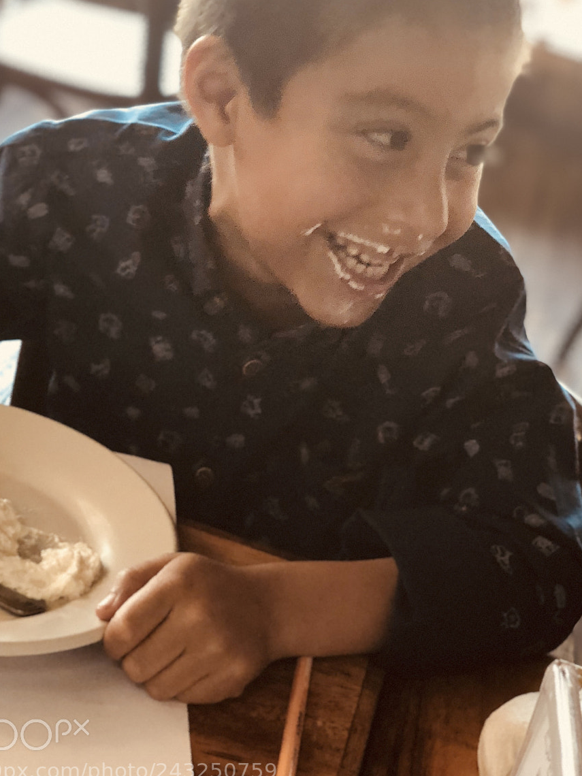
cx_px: 329
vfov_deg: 26.6
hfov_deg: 20.2
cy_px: 280
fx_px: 1636
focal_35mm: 73
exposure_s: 1/24
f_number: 2.4
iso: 125
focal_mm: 6
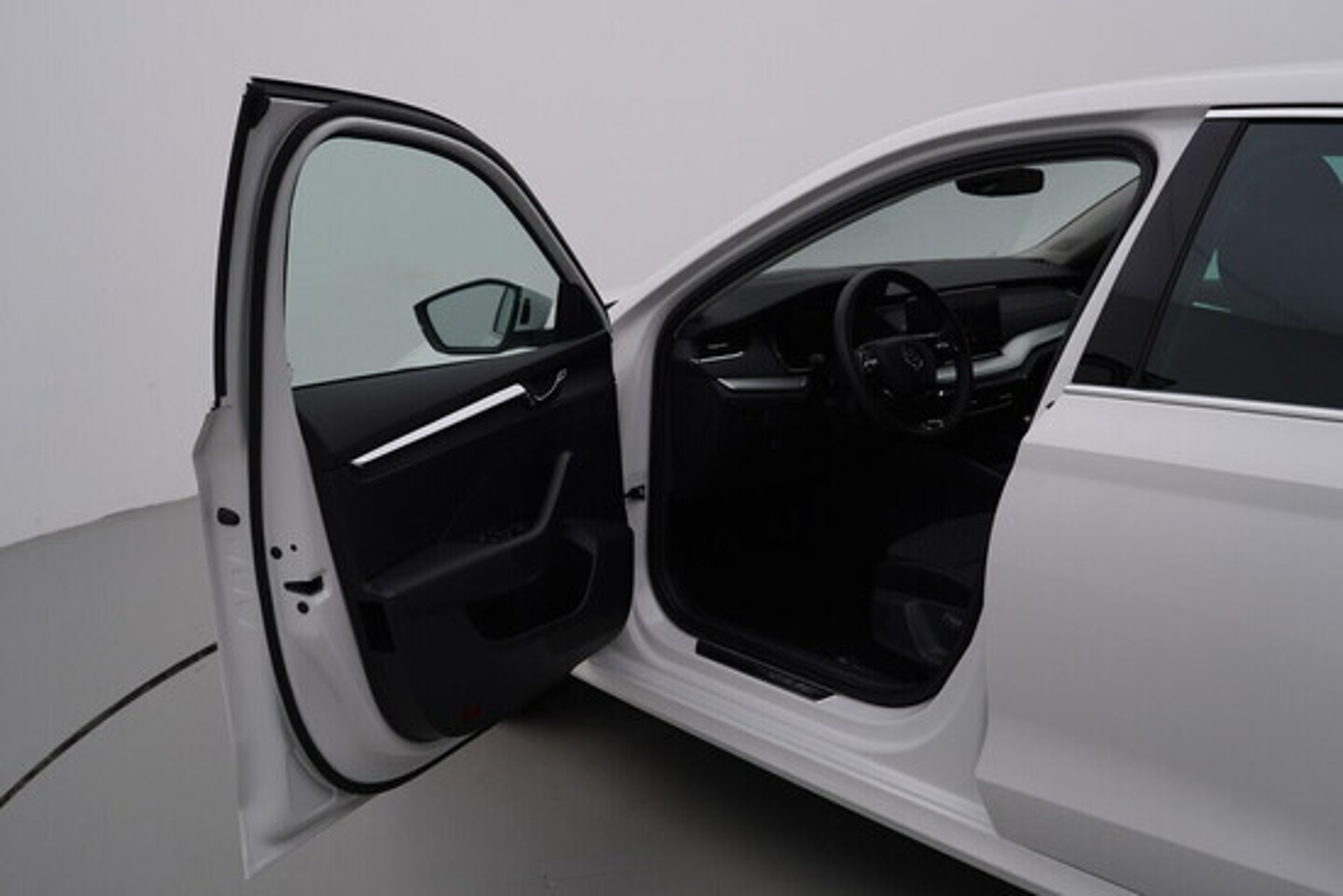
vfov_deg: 36.9
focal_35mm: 36
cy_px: 448
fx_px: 1343
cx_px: 672
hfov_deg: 53.1
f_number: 5
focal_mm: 24
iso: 125
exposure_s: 1/125
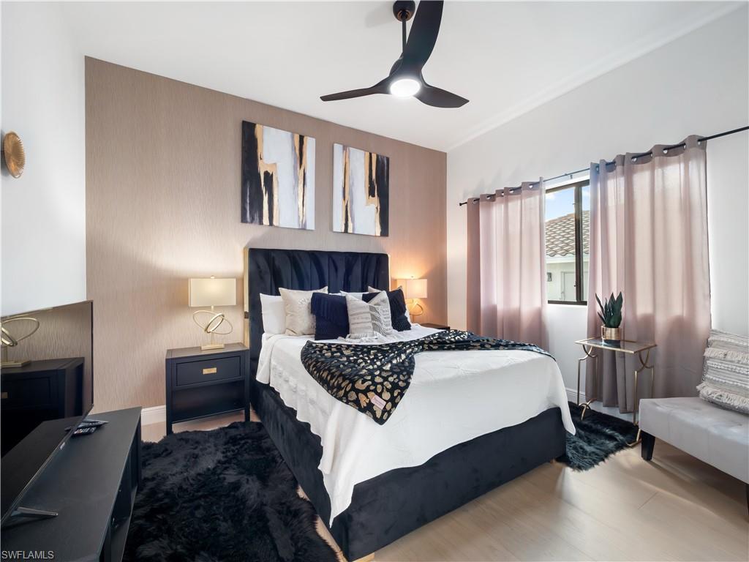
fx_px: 303
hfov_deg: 102.1
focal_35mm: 14
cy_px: 281
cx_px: 374
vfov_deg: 85.7
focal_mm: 7
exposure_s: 1/3
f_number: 7.1
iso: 200
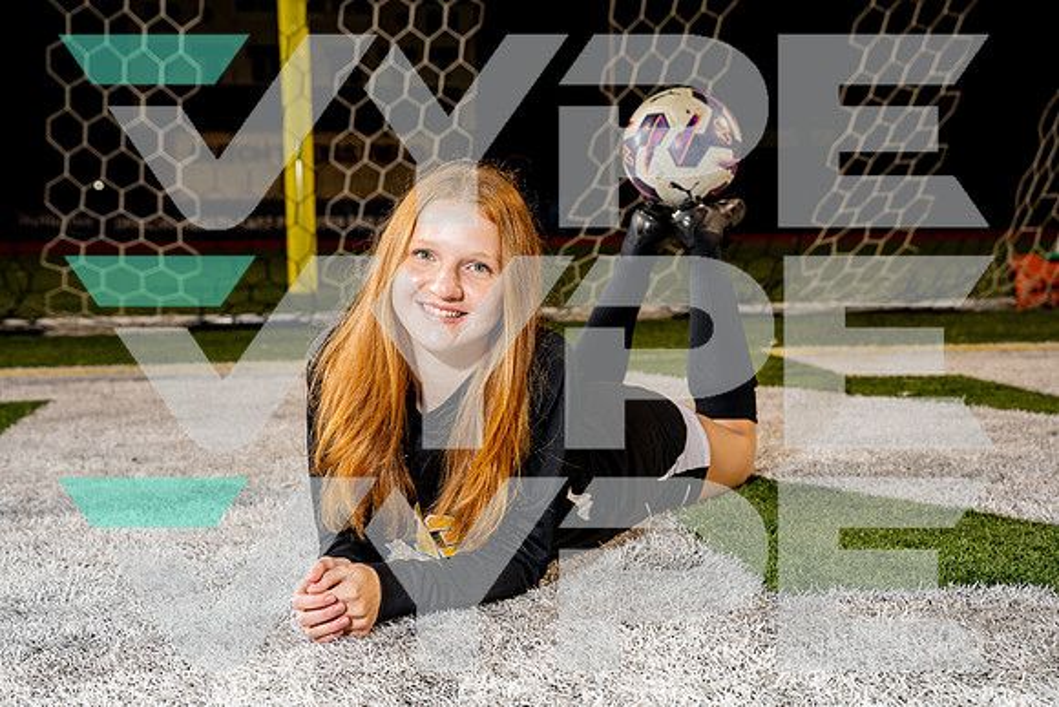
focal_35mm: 53
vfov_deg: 25.5
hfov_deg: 37.5
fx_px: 1559
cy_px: 354
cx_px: 530
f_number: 5.6
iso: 800
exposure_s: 1/250
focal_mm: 53
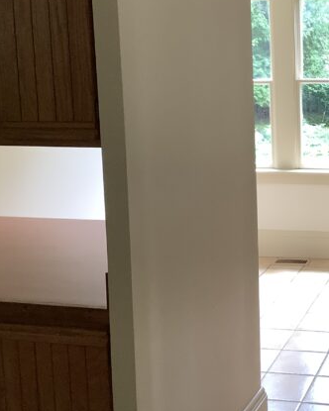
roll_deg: -0.2
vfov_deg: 33.2
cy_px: 129
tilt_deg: -8.1
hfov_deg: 25.2
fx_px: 682
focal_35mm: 56
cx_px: 362
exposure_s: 1/60
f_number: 2.4
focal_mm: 3.3
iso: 100
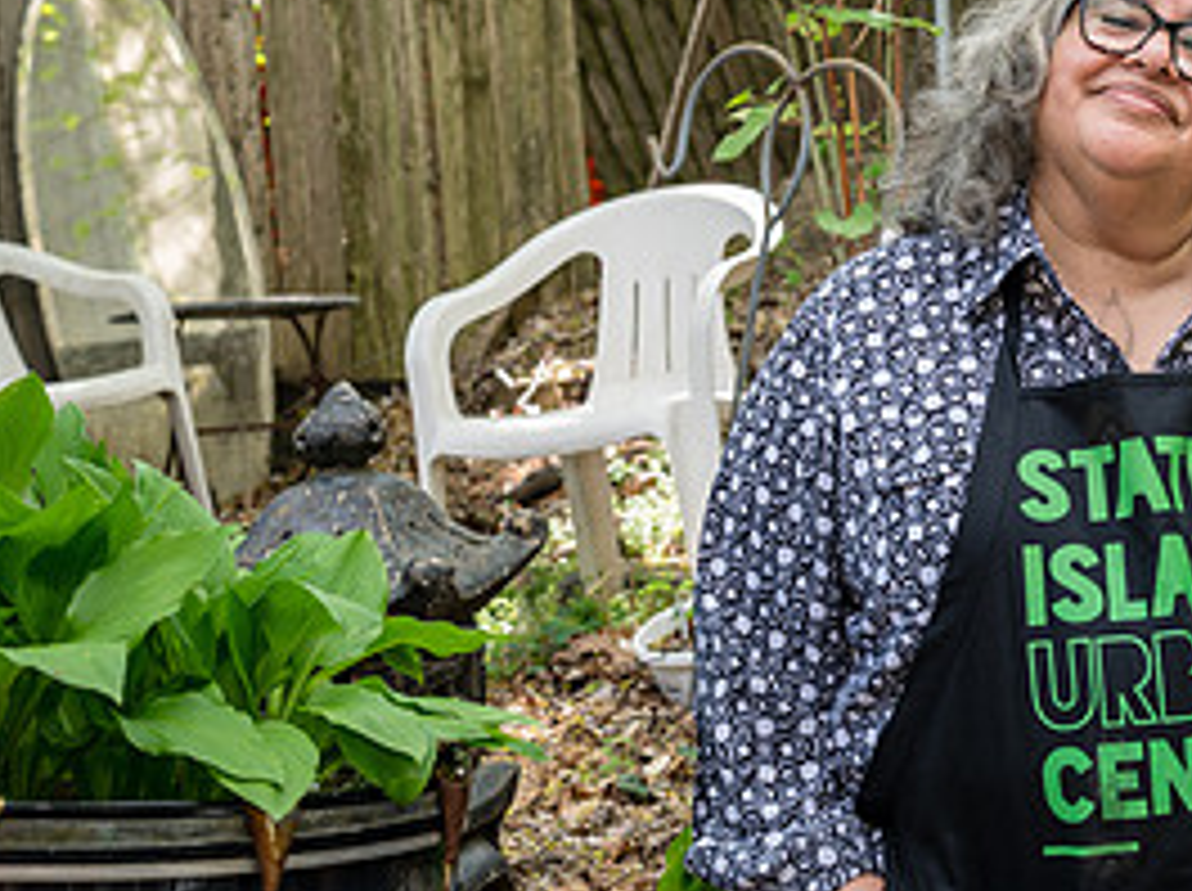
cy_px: 364
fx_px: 2545
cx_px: 1107
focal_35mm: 74
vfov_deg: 19.8
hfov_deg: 25.4
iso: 100
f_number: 4
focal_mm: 35
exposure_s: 1/60
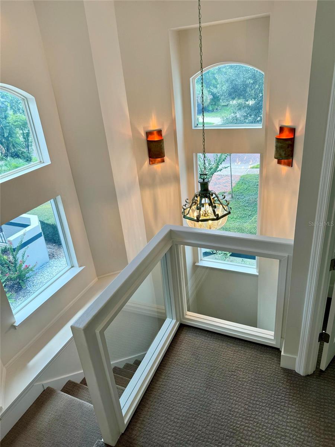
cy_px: 224
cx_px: 168
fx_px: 310
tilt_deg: -25.5
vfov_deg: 71.6
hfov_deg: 56.8
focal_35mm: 24
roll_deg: +4.6
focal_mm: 6.76
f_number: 1.78
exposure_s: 1/120
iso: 80
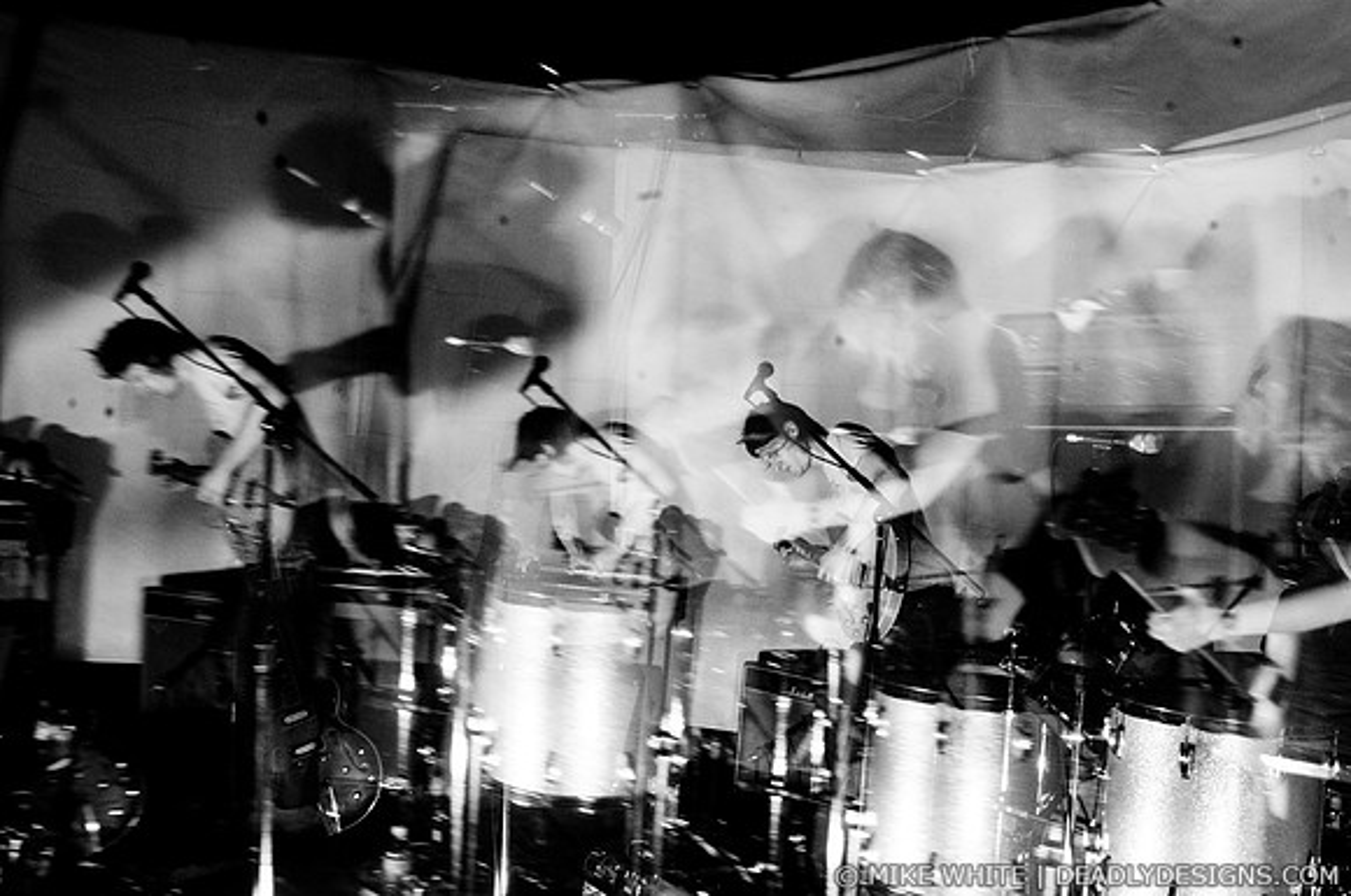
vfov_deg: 43.5
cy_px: 448
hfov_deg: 62.0
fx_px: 1124
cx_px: 676
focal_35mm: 30
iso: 800
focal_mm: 20
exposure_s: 1/2.5
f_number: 16
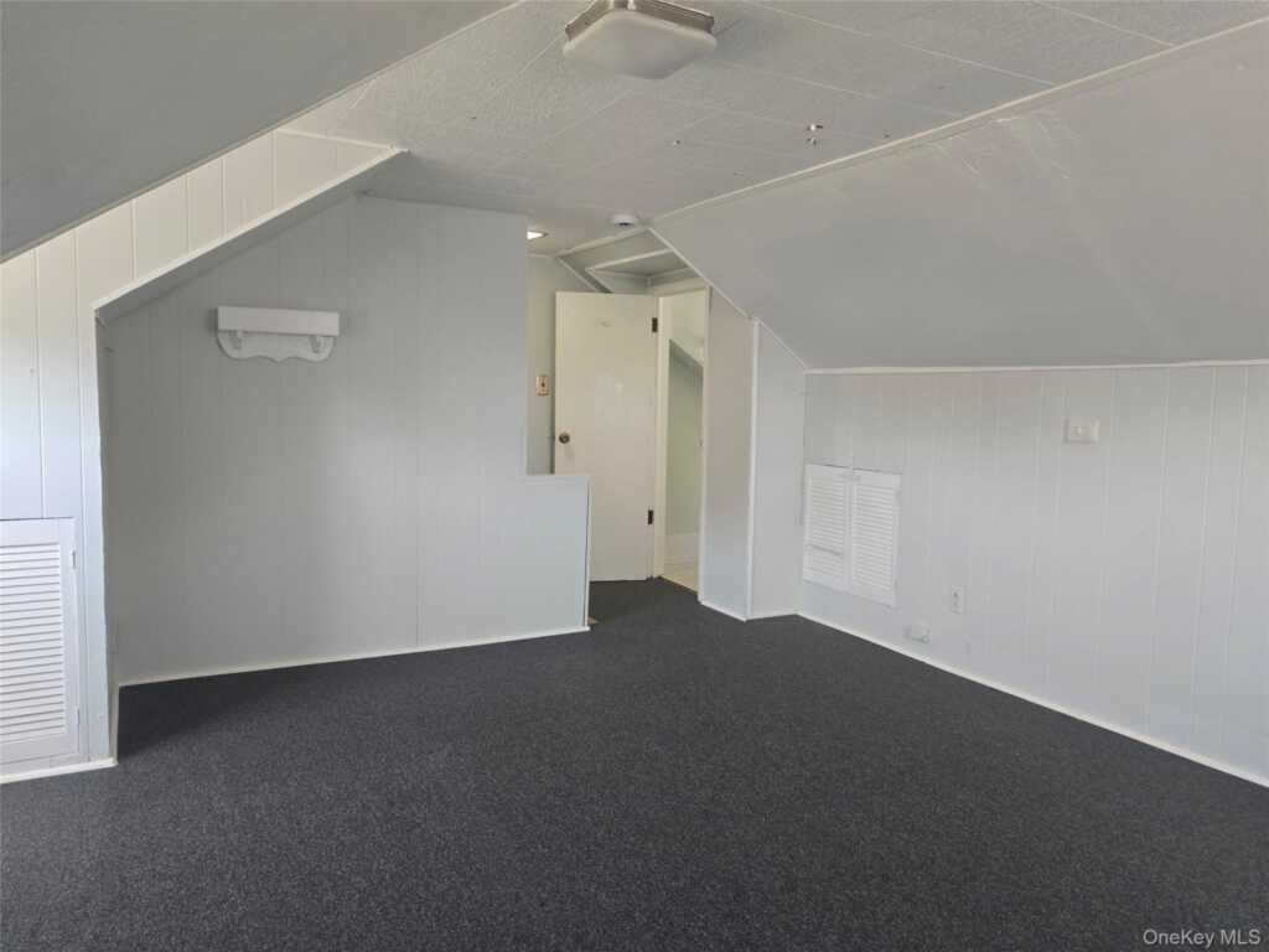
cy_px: 476
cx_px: 634
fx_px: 843
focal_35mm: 23
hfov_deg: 73.9
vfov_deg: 58.9
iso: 160
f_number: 1.8
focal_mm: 5.4
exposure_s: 1/120
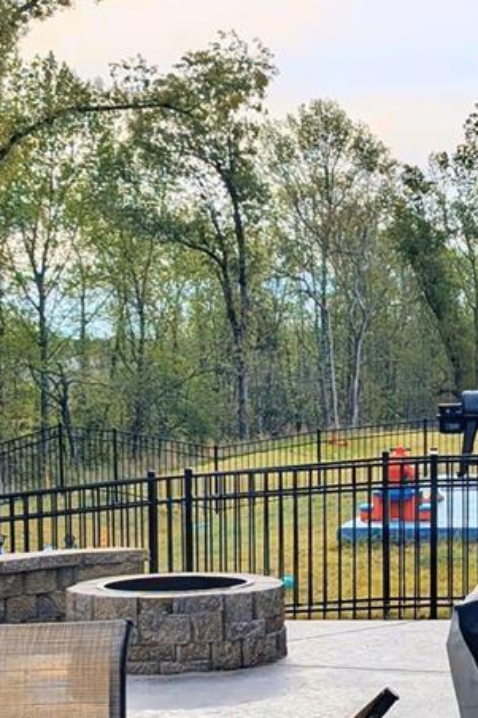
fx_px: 1694
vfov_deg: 23.8
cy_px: 492
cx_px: 315
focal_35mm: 85
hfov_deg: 16.0
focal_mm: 6.81
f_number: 1.85
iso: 49
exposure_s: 1/7519
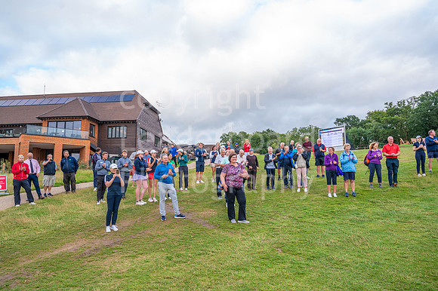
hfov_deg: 67.4
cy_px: 146
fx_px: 328
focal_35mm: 27
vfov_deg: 47.9
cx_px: 219
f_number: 5.6
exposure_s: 1/250
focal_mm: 27
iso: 400
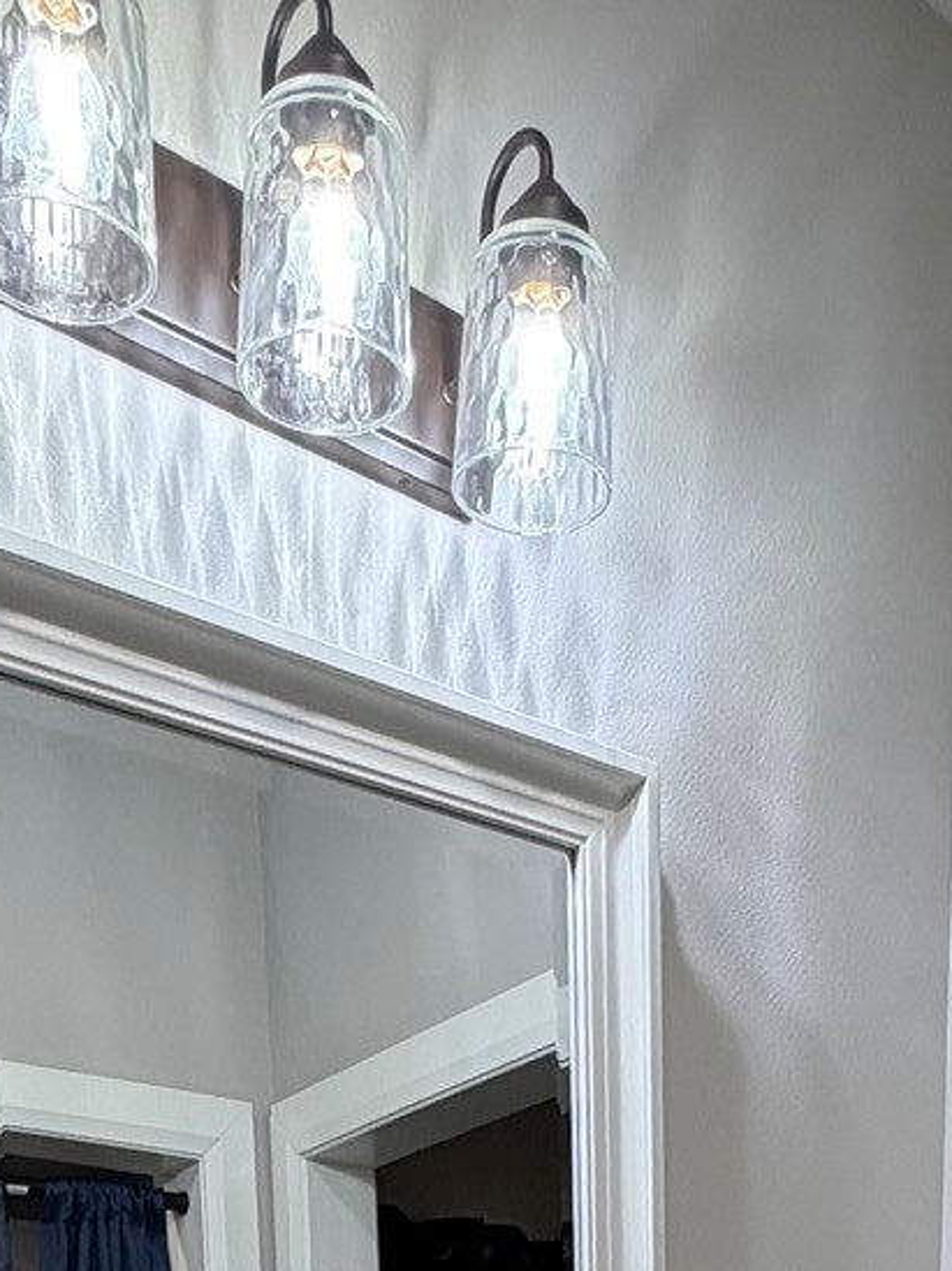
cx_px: 489
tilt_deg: -10.3
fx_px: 1799
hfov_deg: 29.6
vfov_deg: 27.0
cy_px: 1926
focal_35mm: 49
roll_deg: +0.0
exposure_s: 1/120
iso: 200
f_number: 2.2
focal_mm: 2.22
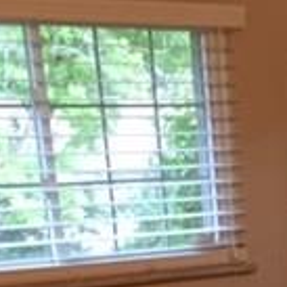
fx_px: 1126
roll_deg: +0.8
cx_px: 385
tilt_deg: -16.1
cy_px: 484
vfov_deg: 13.3
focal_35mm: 120
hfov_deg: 13.9
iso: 125
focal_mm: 4.15
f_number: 2.2
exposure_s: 1/15
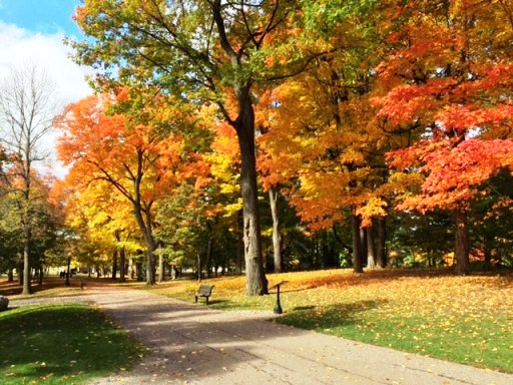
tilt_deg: +8.8
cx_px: 256
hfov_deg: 61.7
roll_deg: +0.7
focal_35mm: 29
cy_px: 192
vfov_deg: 48.2
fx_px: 430
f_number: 2.2
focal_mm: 4.15
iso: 32
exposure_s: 1/430
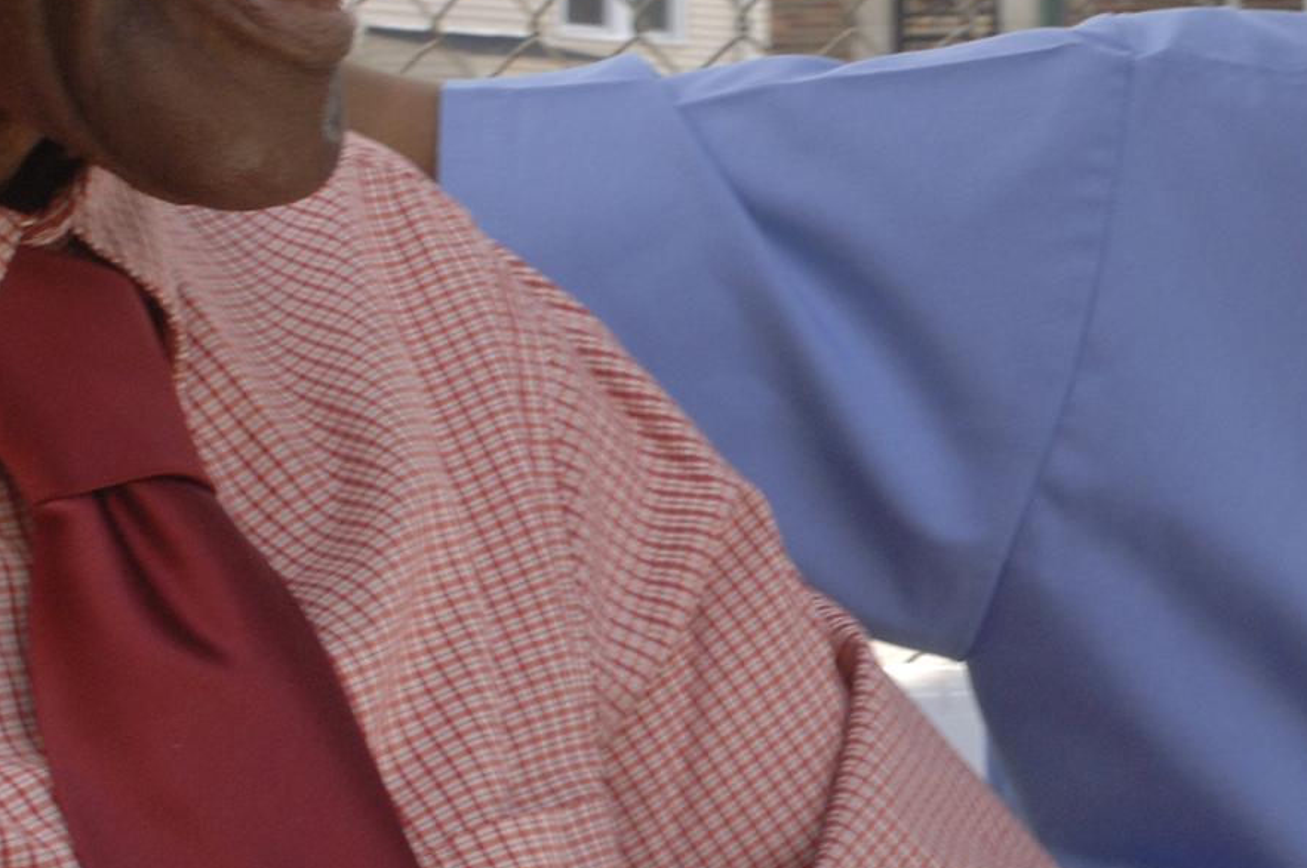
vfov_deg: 13.4
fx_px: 3699
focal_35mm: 102
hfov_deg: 19.9
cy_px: 458
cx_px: 1011
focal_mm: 20
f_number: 13
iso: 320
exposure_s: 1/60
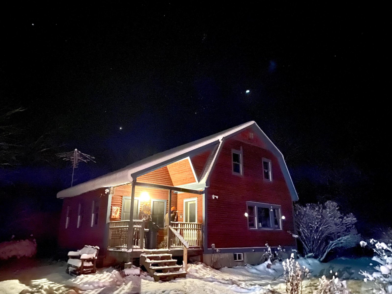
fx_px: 294
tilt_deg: +15.9
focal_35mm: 26
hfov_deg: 67.3
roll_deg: -0.3
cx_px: 196
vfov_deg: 53.1
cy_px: 147
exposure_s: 1/4
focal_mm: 4.25
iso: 8000
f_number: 1.8
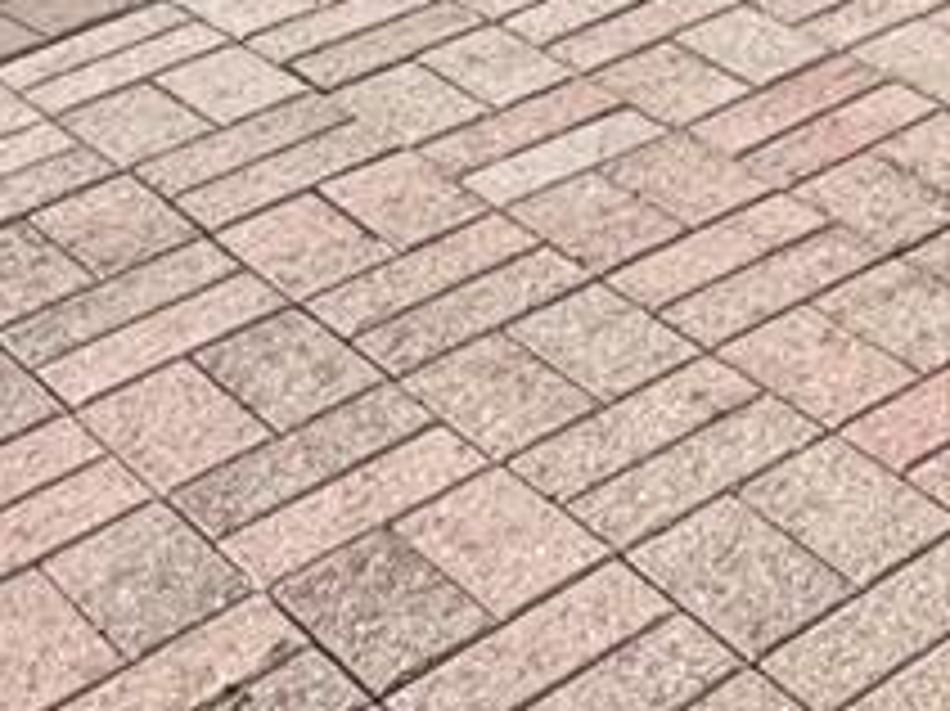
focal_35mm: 106
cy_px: -1458
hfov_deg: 16.0
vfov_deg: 10.1
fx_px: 2907
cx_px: 1648
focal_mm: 2.22
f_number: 2.2
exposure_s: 1/2415
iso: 40
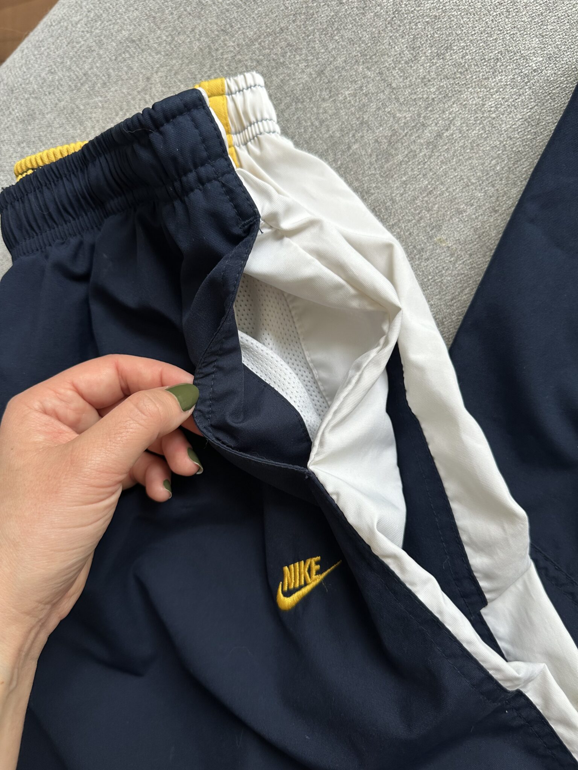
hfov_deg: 56.8
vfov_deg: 71.6
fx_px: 534
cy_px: 385
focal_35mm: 24
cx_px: 289
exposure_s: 1/121
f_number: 1.78
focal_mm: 6.86
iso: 125
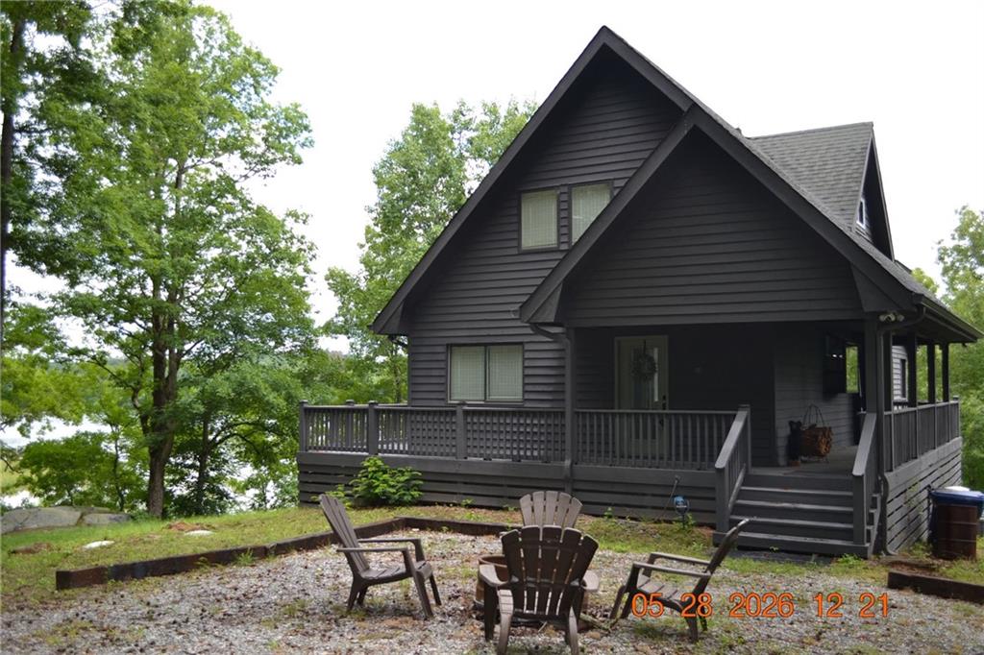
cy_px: 328
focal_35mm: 33
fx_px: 902
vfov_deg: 39.9
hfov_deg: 57.2
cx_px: 492
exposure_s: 1/200
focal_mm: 22
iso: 100
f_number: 4
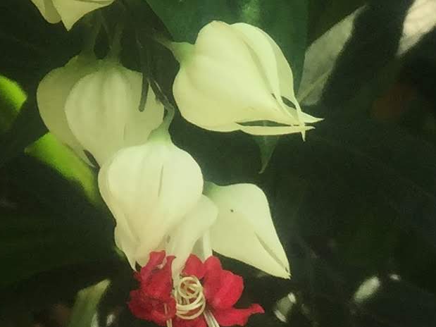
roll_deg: +6.4
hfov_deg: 12.5
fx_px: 1927
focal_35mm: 153
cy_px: -243
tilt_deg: +11.0
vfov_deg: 9.3
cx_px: -130
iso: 32
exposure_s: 1/682
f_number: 2.2
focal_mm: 4.15
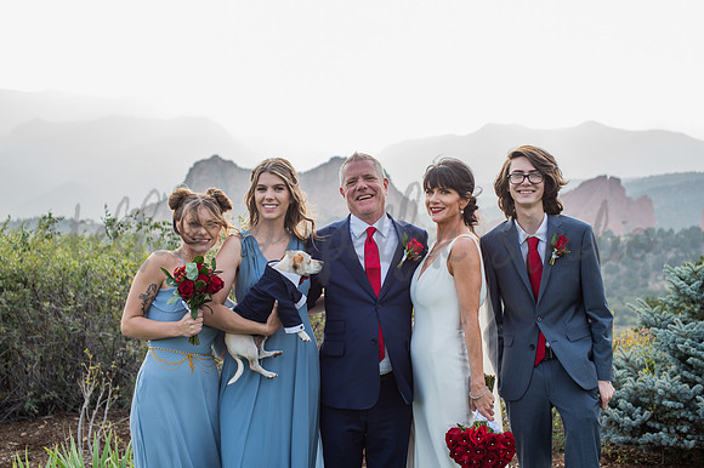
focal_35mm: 51
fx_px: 1004
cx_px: 352
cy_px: 234
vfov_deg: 26.3
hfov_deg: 38.7
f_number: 4
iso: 160
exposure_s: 1/400
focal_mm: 50
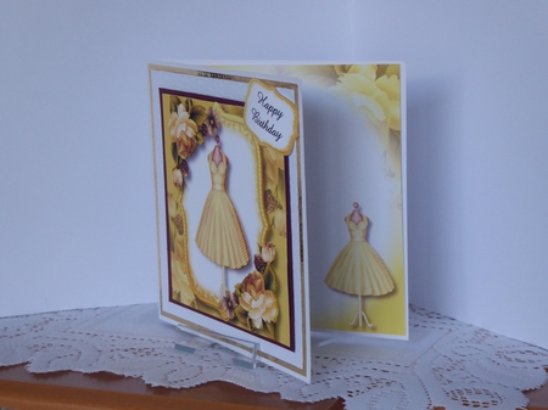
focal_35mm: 91
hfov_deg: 21.5
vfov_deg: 16.2
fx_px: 1440
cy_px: 205
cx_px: 274
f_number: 4.8
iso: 400
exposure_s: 1/50
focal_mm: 15
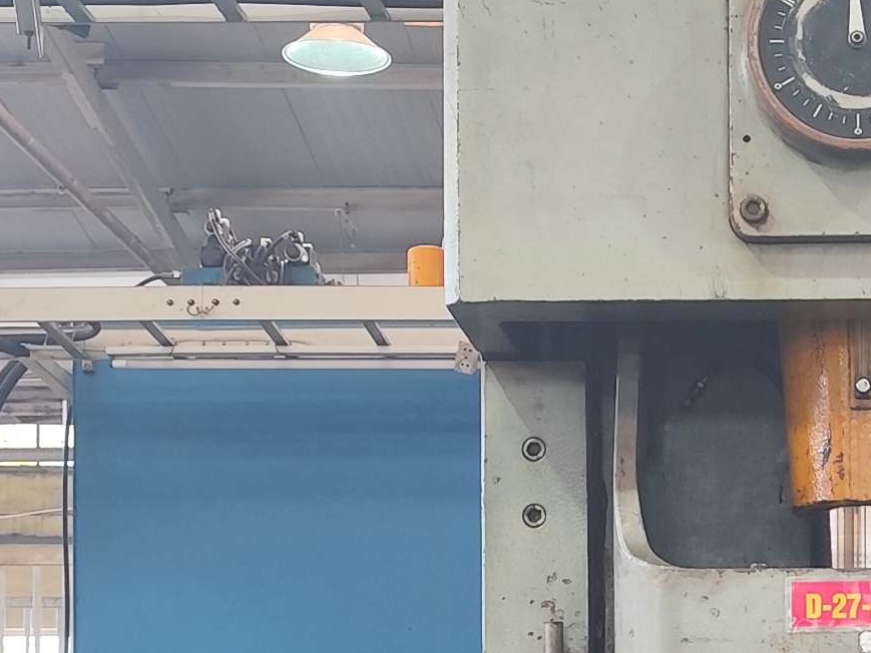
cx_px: 862
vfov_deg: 13.2
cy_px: 865
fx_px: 2718
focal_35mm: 108
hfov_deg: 17.8
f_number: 1.65
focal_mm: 6.14
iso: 250
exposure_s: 1/33.3
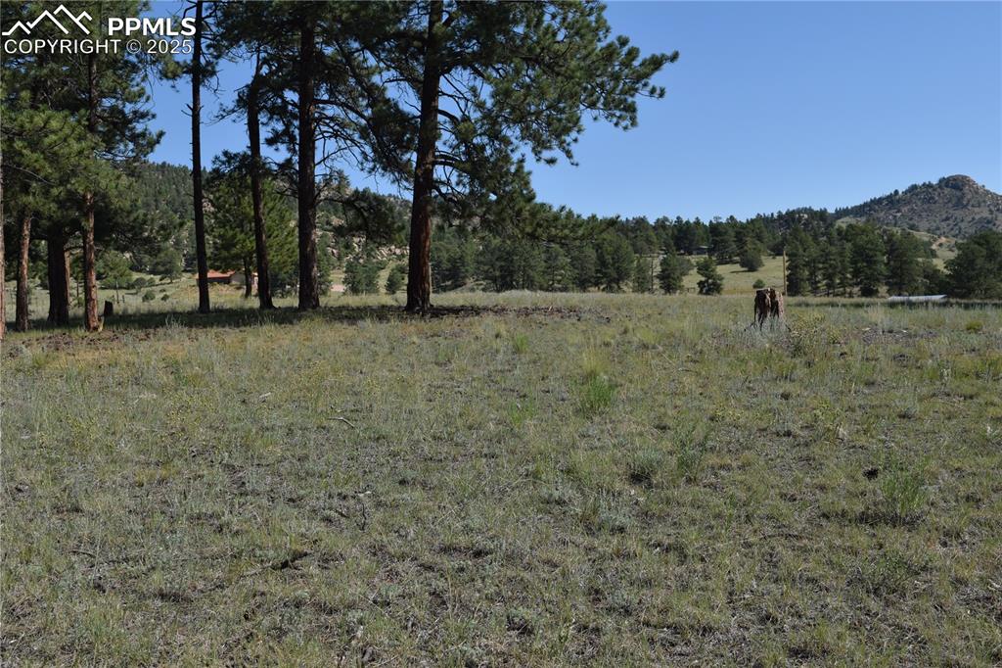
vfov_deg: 36.8
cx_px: 501
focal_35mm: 36
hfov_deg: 53.1
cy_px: 334
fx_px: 1002
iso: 100
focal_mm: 24
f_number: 8
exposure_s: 1/400
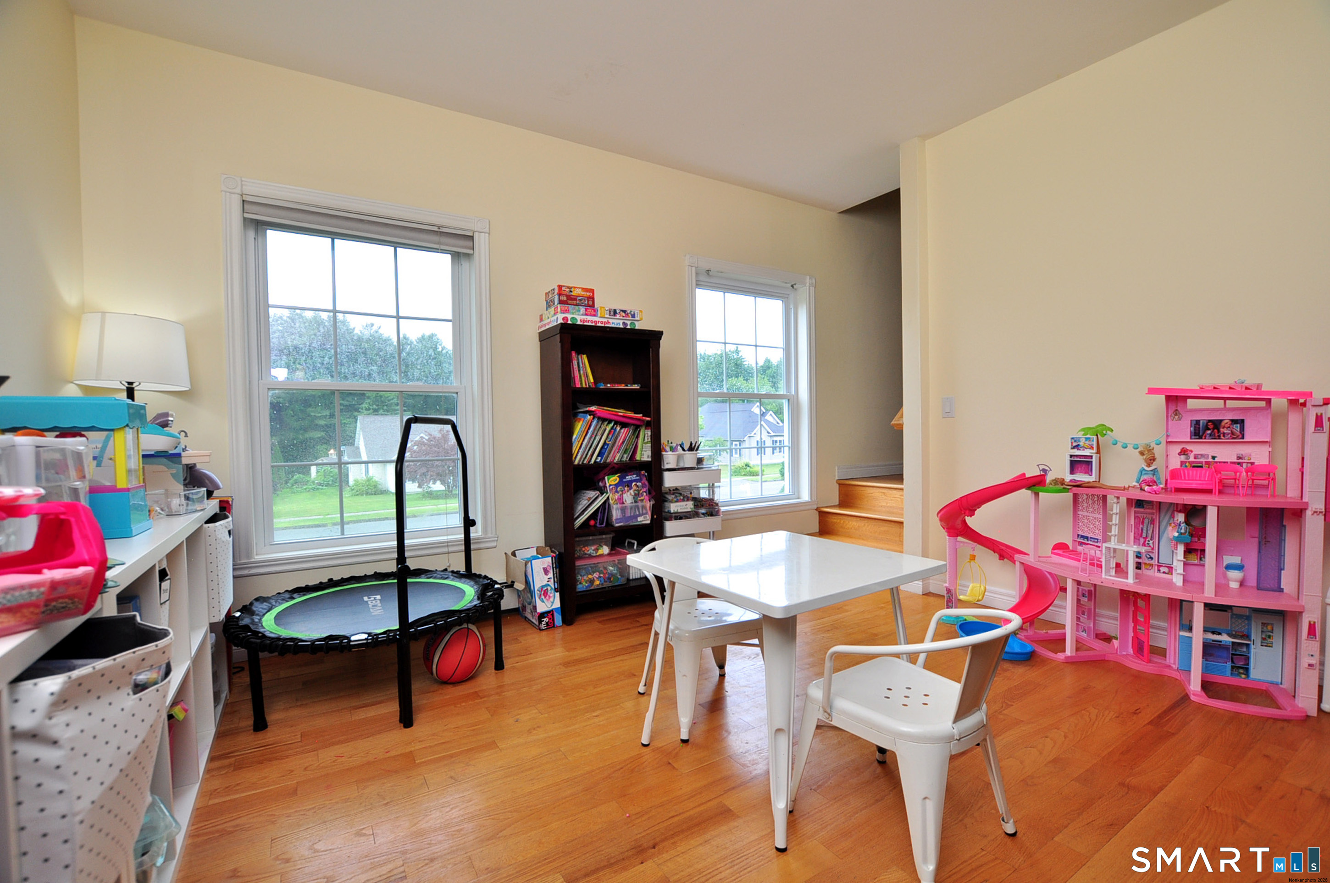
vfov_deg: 77.2
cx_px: 665
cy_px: 442
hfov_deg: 100.5
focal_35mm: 15
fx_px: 553
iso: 250
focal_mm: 10
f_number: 5
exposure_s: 1/125
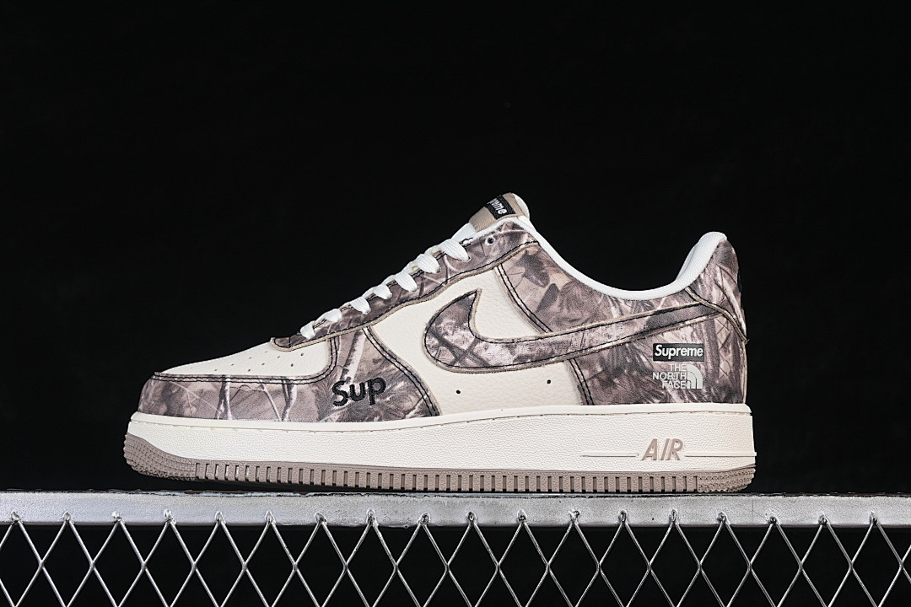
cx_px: 456
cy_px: 304
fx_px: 1898
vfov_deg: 18.2
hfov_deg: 27.0
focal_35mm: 75
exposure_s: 1/80
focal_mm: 50
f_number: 8
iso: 160
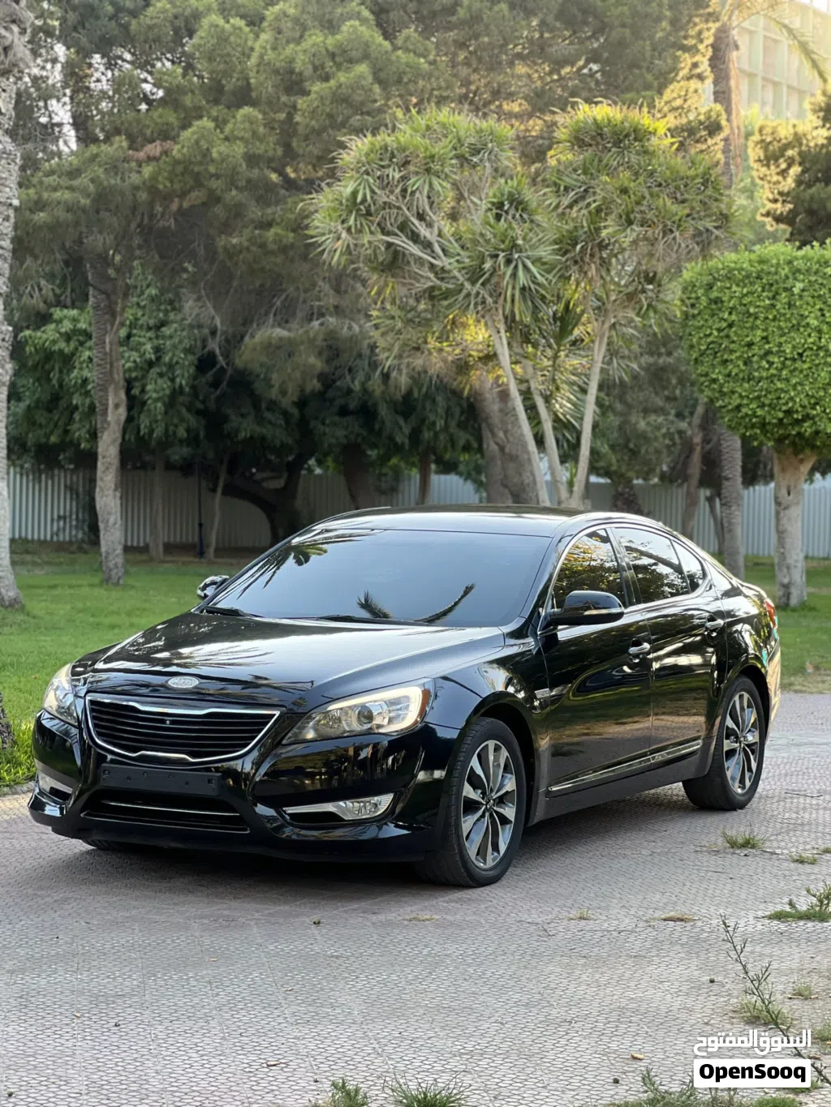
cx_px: 416
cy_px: 554
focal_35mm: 77
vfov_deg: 25.3
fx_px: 2464
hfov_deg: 19.1
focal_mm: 9
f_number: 2.8
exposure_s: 1/121
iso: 100
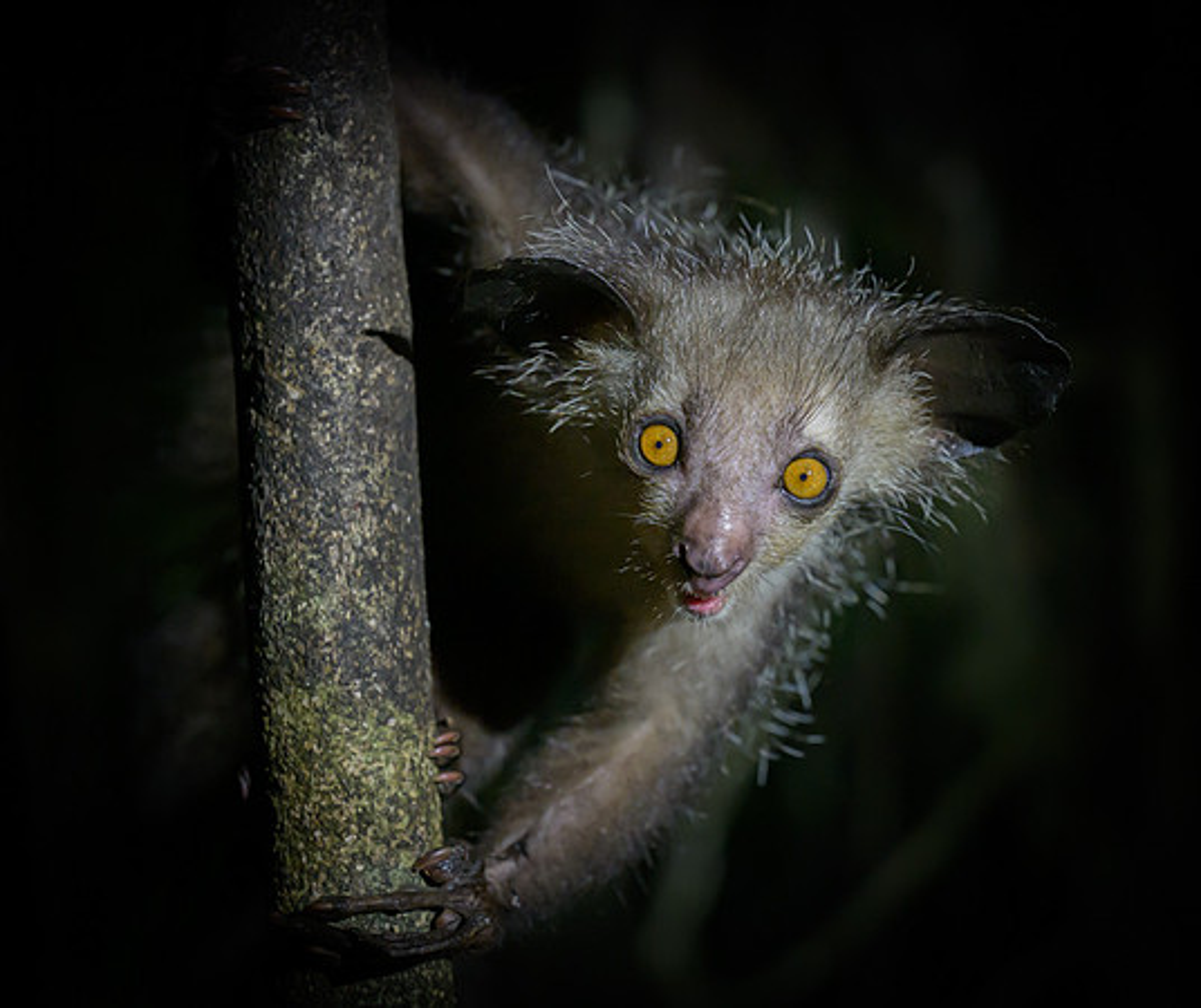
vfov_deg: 17.2
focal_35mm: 92
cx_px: 629
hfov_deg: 20.4
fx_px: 3329
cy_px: 476
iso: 6400
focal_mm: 75
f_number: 2.8
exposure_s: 1/320
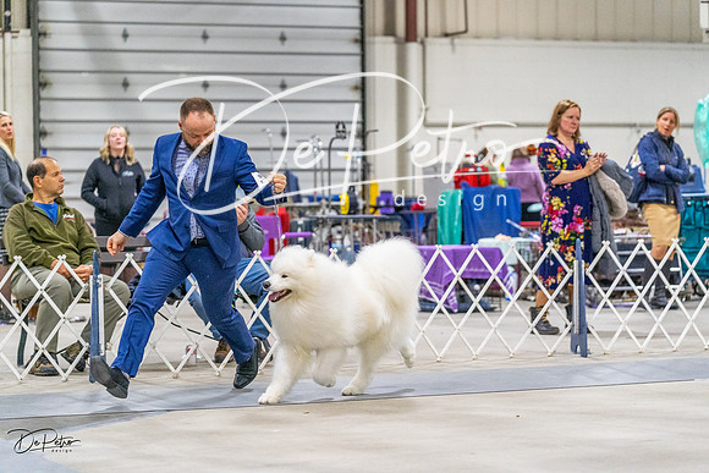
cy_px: 236
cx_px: 354
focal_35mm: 116
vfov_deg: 11.8
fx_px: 2285
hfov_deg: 17.6
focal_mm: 116
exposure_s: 1/320
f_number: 3.2
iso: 6400
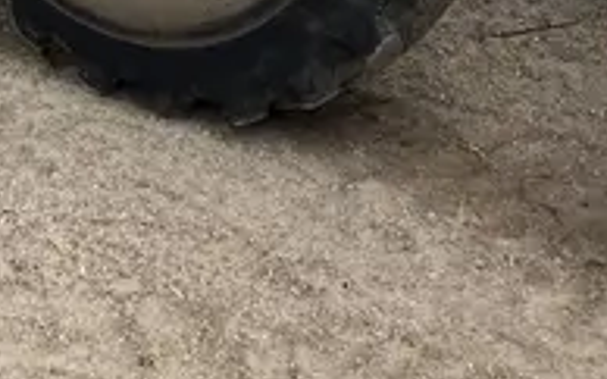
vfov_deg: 9.6
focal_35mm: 112
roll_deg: +0.4
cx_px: -166
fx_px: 1852
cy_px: -691
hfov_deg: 17.5
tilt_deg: -4.6
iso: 32
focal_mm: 3.99
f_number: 1.8
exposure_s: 1/1279
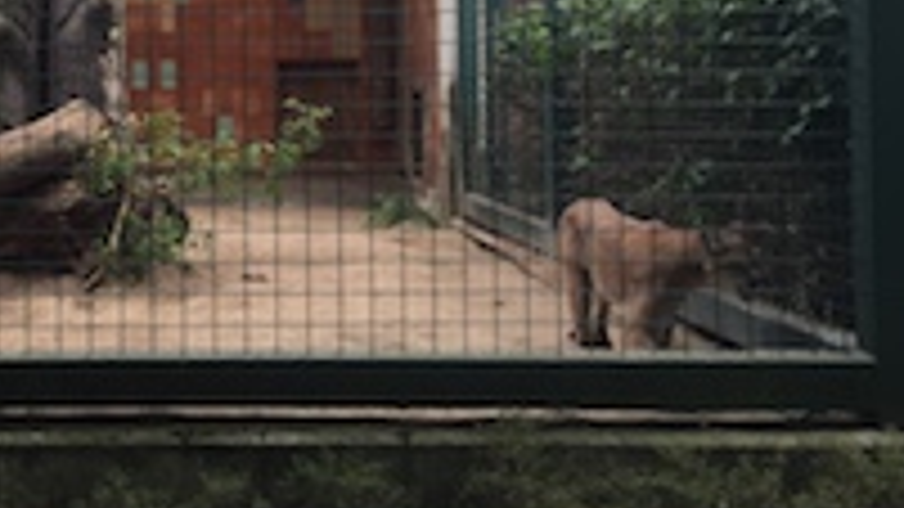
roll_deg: -0.9
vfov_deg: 21.5
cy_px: 79
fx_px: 1318
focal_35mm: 55
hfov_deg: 36.0
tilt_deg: +0.7
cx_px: 121
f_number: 2.2
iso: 32
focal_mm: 4.15
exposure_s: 1/105
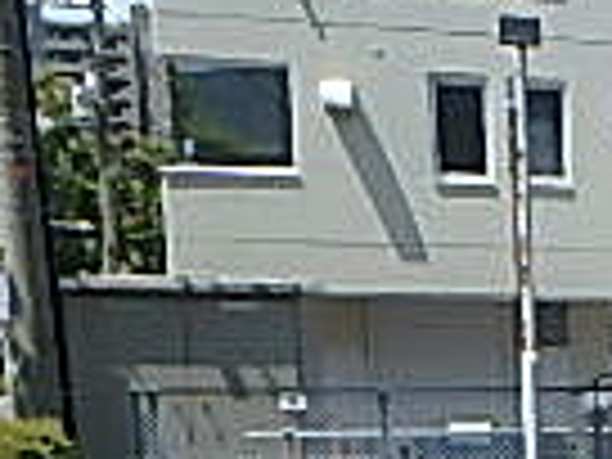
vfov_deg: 14.4
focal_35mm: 99
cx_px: 1422
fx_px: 1750
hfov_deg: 14.3
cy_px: 585
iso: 125
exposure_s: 1/400
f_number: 6
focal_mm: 3.7
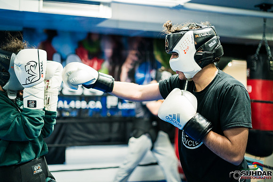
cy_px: 91
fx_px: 379
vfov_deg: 27.0
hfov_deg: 39.6
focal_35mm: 50
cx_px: 136
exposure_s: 1/640
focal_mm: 50
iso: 2000
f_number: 1.8
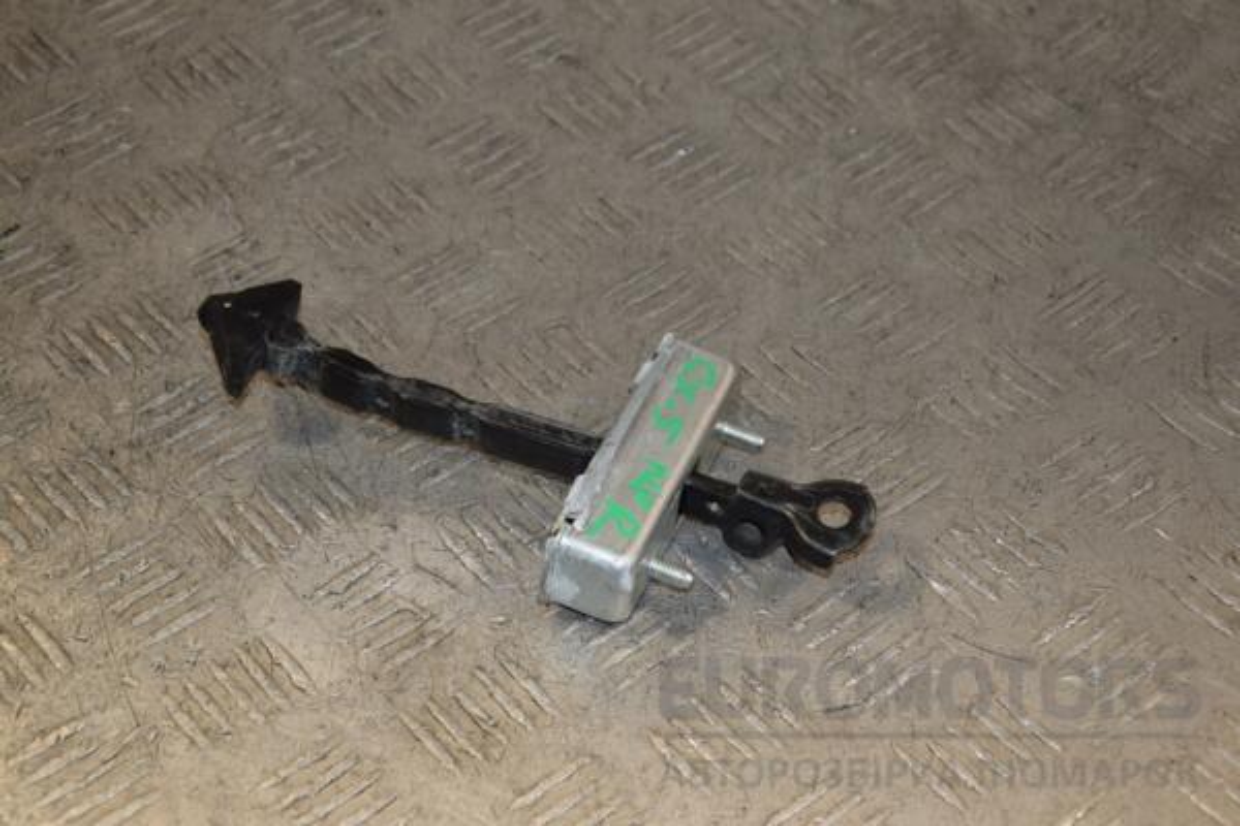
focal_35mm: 87
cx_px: 620
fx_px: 2996
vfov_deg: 15.7
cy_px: 413
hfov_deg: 23.4
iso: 800
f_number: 6.3
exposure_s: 1/200
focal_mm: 58
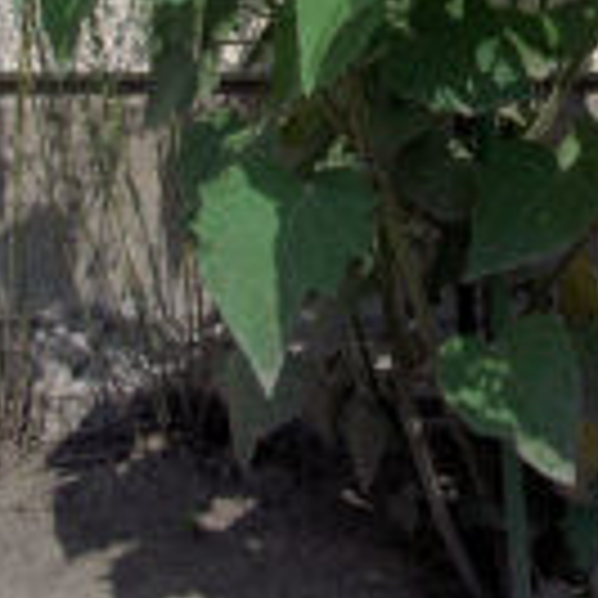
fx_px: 1915
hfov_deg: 17.7
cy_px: -67
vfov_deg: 17.1
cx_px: 438
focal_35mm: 98
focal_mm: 5.8
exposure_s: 1/1000
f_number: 4.3
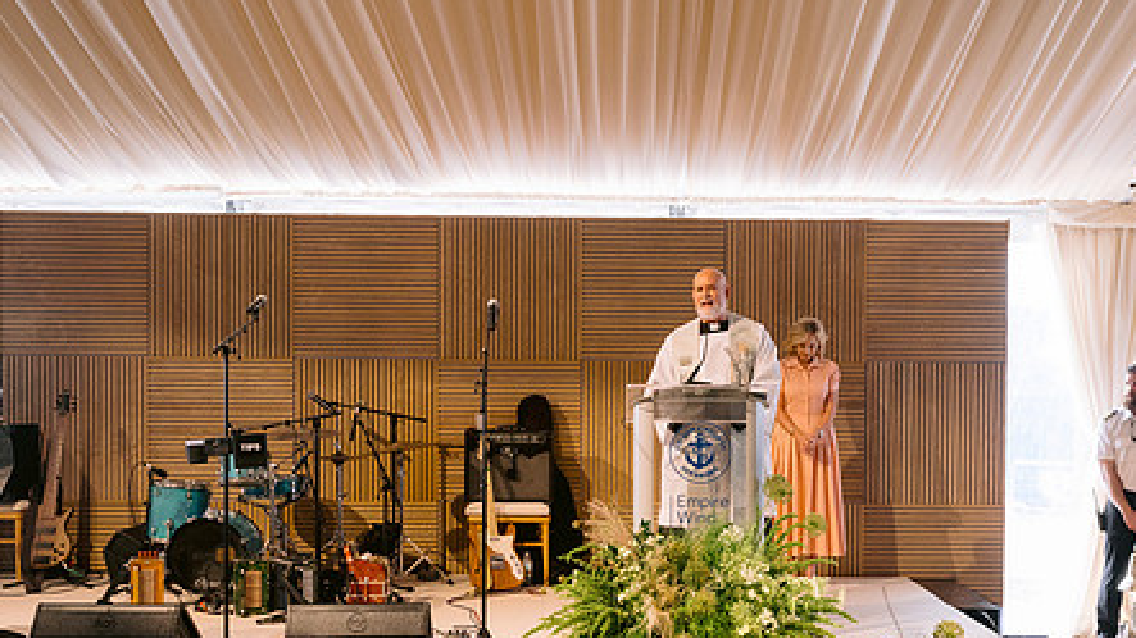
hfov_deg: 42.7
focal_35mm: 48
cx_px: 682
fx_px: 1446
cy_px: 427
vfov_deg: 24.8
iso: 1250
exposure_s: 1/60
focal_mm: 35
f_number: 5.6
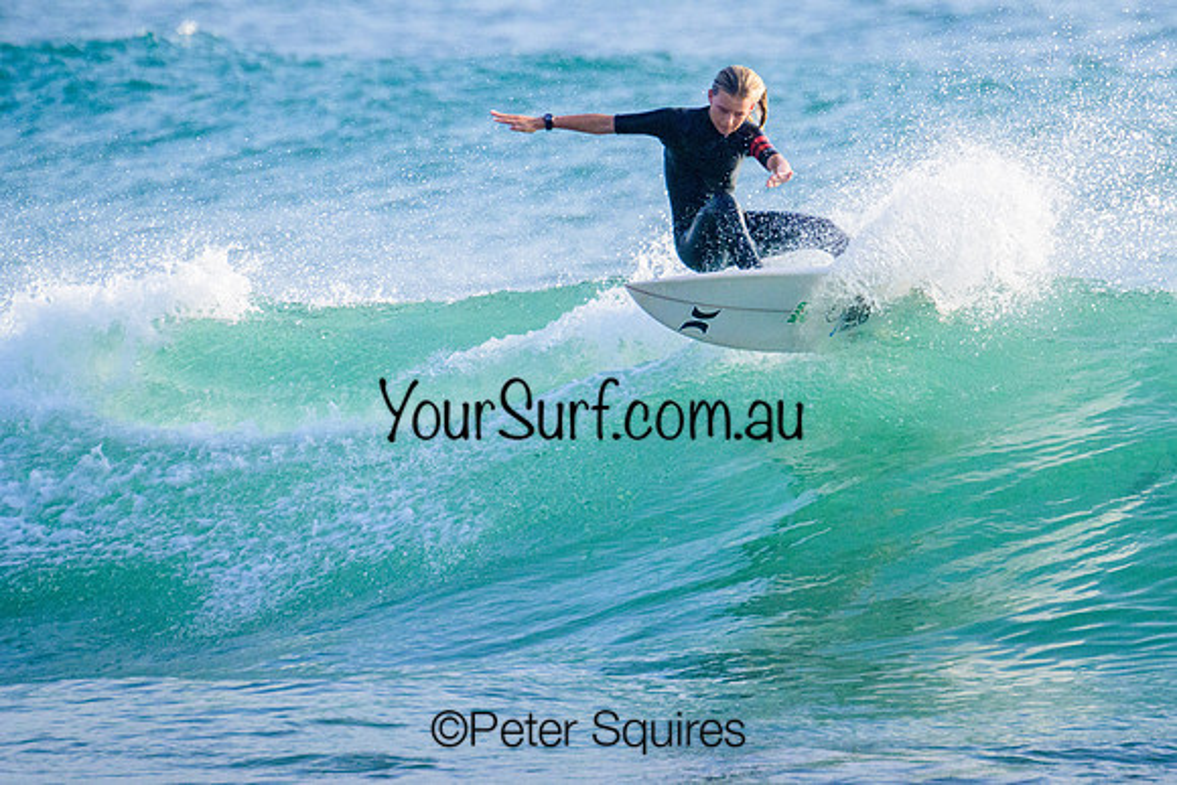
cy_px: 306
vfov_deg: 1.3
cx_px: 657
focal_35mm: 1096
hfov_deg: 1.9
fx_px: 35832
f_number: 13
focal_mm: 800
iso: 2200
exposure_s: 1/2000
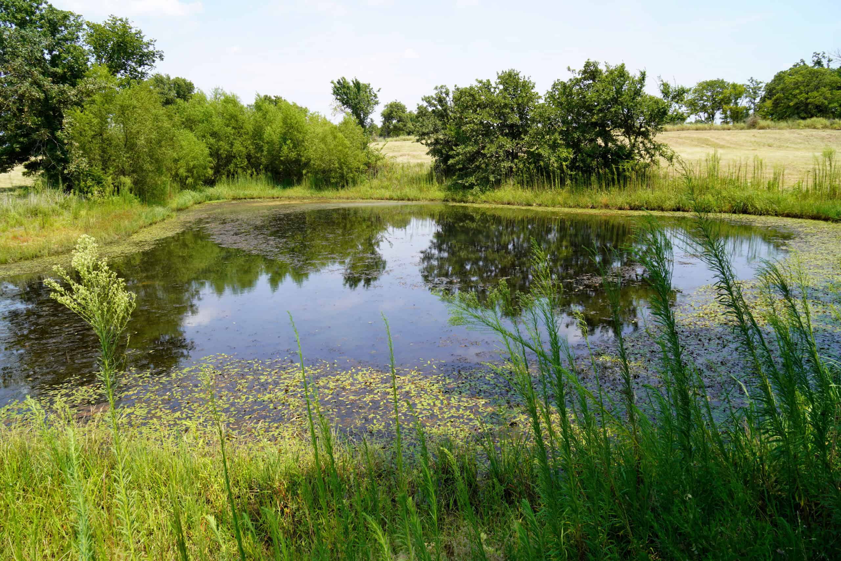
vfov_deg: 53.1
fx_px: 561
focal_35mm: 24
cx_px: 420
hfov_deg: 73.7
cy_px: 280
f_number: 8
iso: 100
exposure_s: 1/125
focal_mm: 16
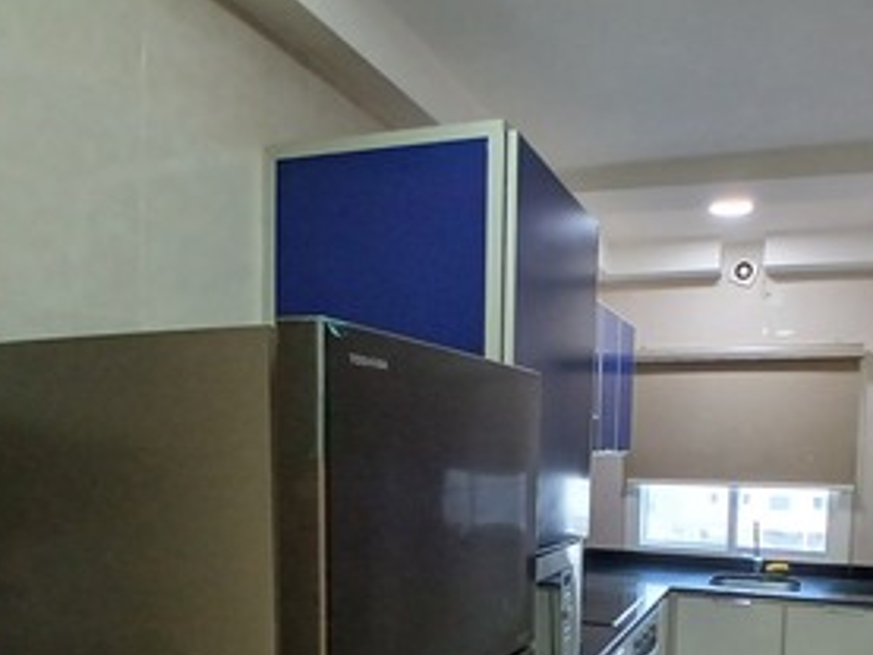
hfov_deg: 62.0
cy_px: 509
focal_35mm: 28
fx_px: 706
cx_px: 575
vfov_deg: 47.5
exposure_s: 1/33.3
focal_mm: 1.4
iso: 160
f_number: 2.2
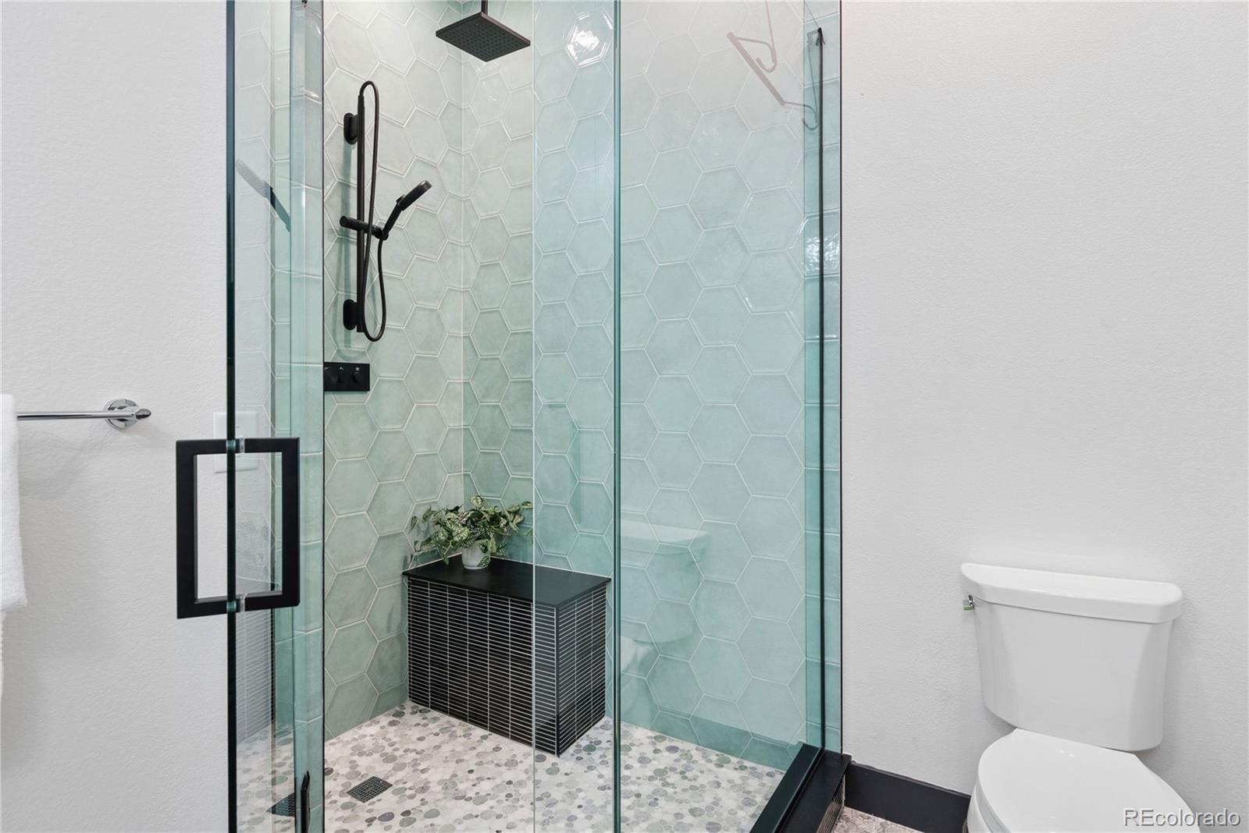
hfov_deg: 90.0
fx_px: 625
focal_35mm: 18
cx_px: 624
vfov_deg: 67.4
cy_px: 416
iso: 640
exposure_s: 1/13
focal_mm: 18
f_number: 8
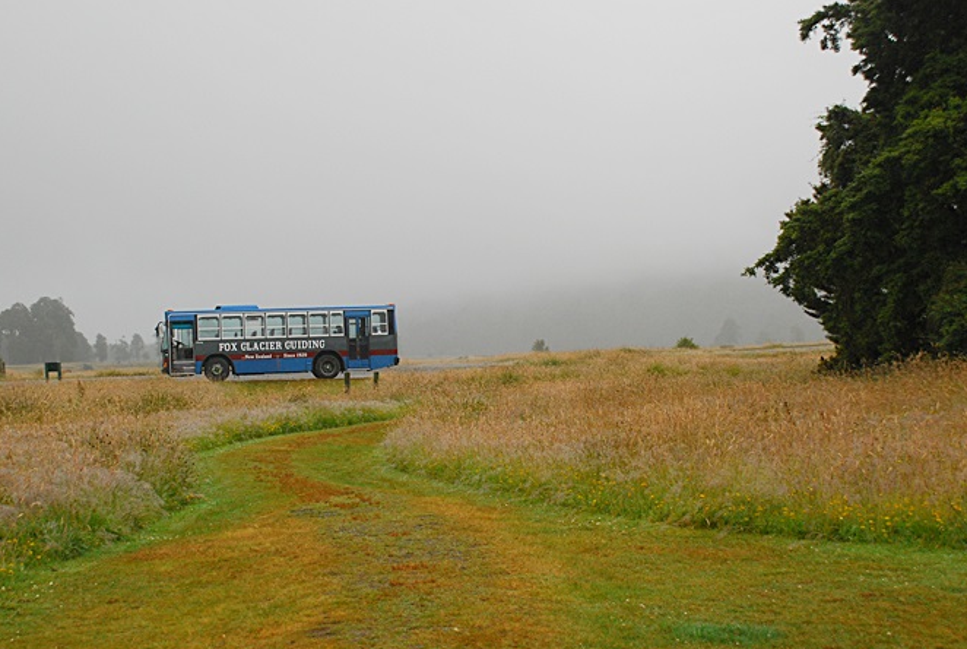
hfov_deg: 34.4
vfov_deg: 23.5
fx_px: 1561
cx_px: 435
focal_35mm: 58
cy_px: 355
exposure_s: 1/500
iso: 400
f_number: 5.6
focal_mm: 32
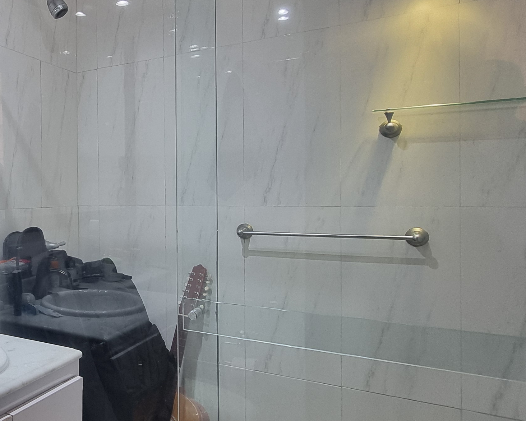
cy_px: 185
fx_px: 467
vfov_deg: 48.4
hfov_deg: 49.2
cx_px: 12
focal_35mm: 30
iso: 125
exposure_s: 1/60
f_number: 2.2
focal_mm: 2.2
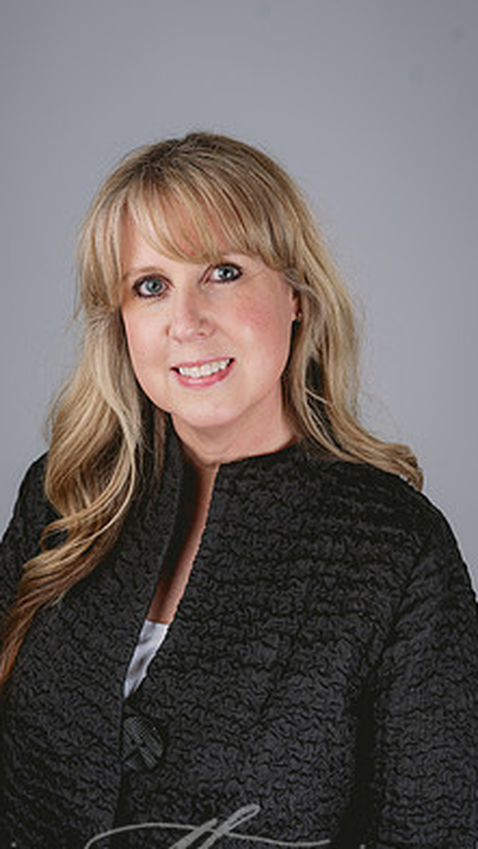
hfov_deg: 20.1
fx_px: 1350
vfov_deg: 34.8
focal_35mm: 60
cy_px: 470
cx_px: 196
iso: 100
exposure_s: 1/200
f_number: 5.6
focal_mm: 50
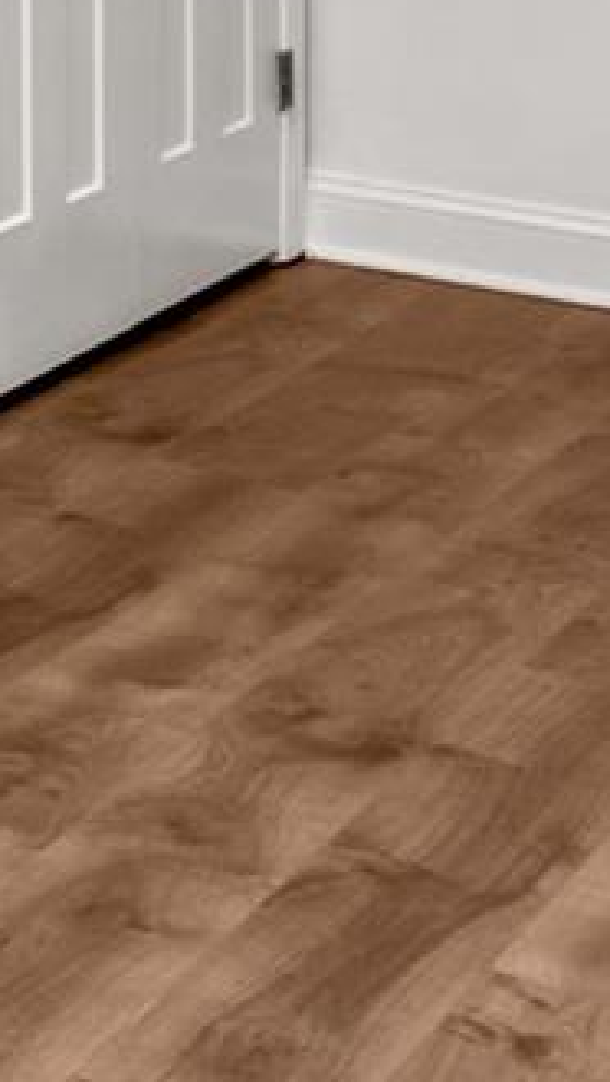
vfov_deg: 18.3
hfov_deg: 9.4
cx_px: -1168
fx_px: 2986
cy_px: -536
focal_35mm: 104
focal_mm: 16
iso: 100
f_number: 8
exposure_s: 1/1.25
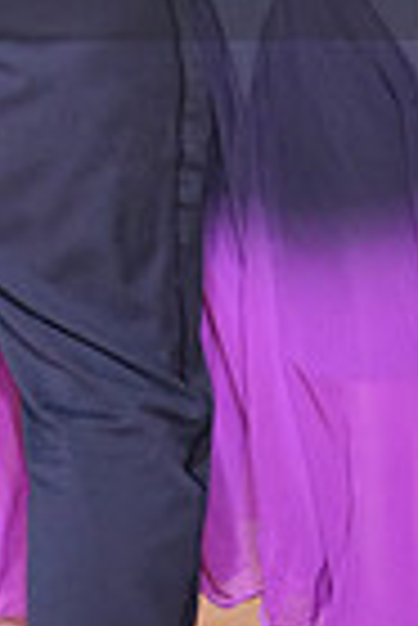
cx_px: 7
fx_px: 7401
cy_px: -108
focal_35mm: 426
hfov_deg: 3.2
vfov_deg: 4.8
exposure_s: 1/500
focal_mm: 102
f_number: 2.8
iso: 4000
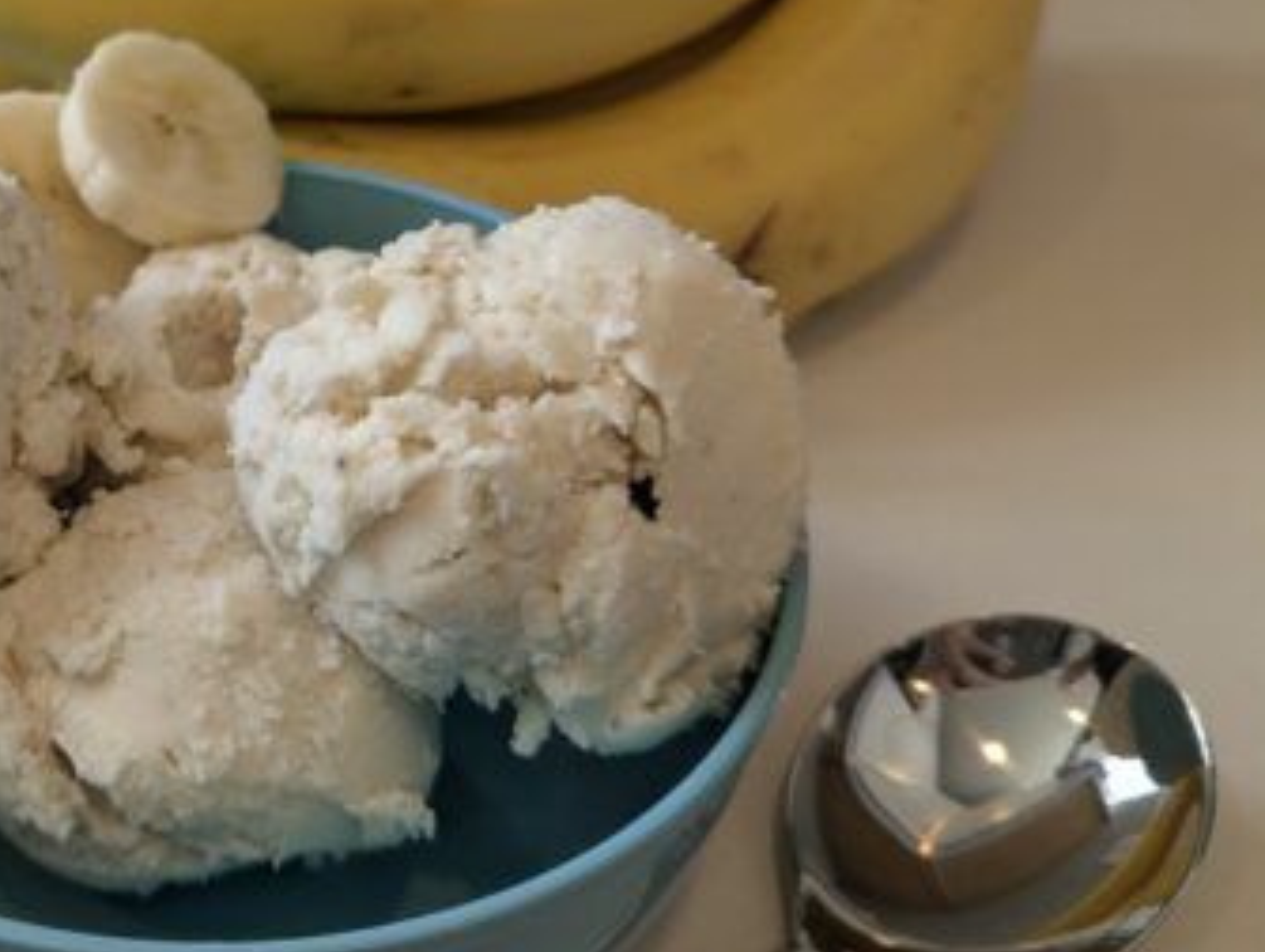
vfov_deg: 33.3
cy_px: 298
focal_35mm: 43
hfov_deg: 40.7
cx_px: 147
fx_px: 1573
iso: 51
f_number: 1.85
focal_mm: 6.81
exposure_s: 1/60
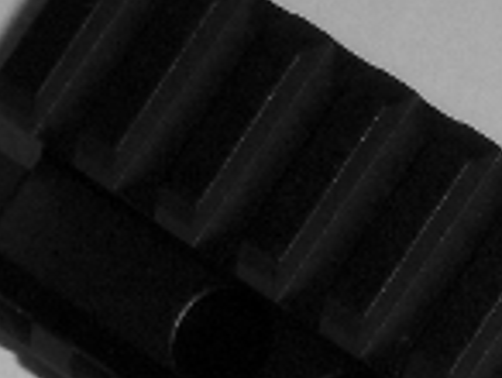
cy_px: 801
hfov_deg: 4.0
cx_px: 688
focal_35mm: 492
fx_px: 7147
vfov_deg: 3.0
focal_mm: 19
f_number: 4.4
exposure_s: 1/100
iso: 100
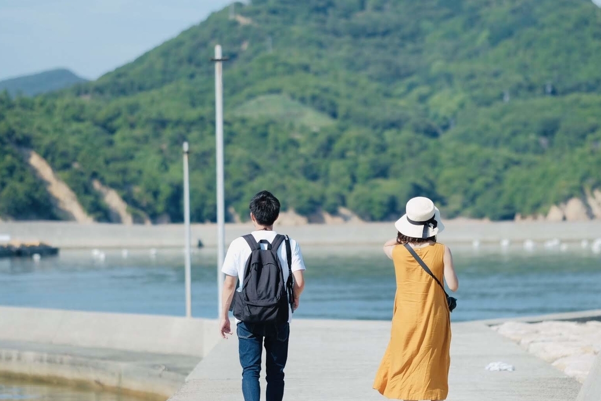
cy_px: 225
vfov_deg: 8.8
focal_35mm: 156
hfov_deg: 13.2
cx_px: 324
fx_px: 2604
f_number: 2
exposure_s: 1/8000
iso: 200
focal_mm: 90
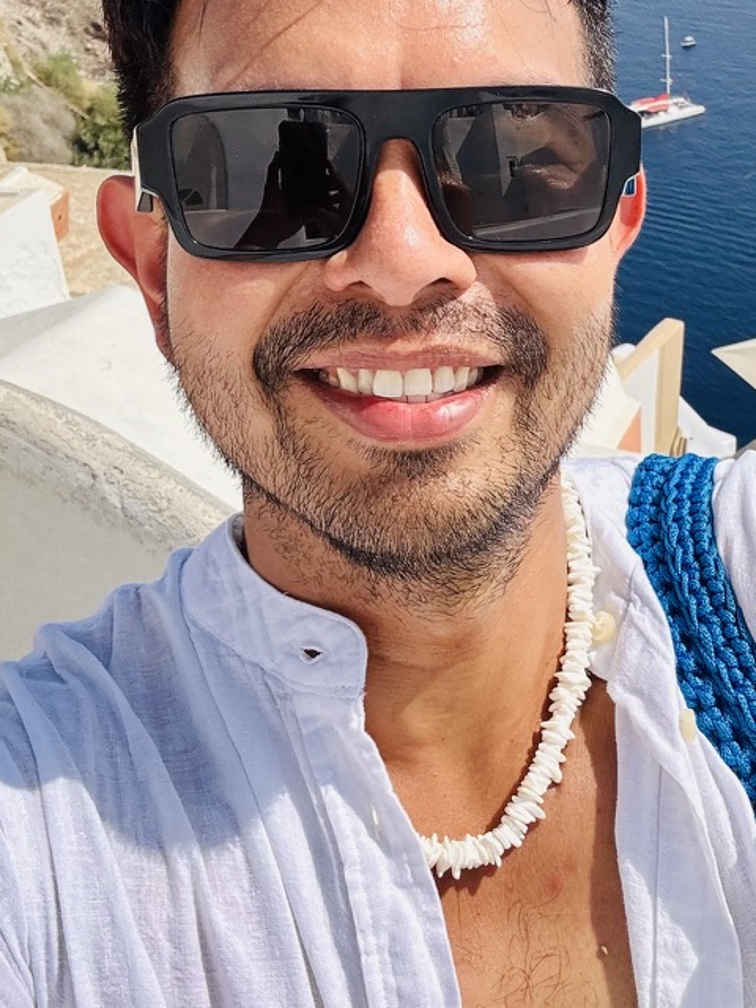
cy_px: 348
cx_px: 482
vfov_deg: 39.3
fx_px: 1398
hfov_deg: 30.1
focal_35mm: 48
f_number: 1.9
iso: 25
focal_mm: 2.69
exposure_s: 1/1255
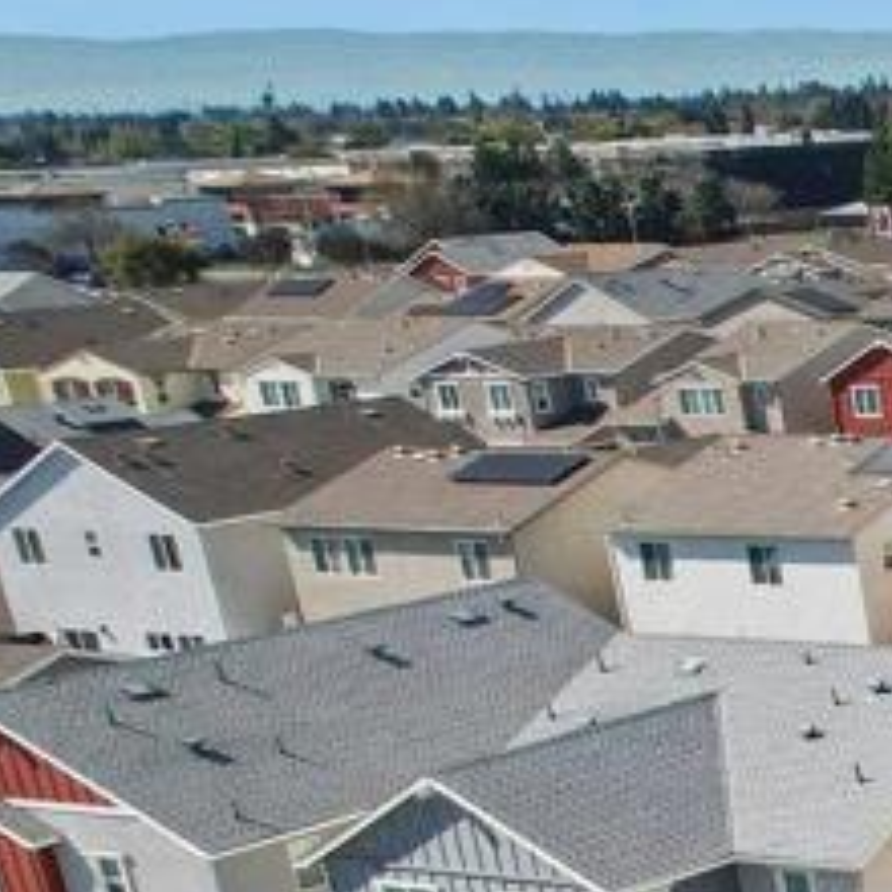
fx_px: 2536
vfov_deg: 18.7
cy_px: 1115
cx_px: 2064
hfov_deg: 14.3
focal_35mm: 87
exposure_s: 1/350
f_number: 2.8
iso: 120
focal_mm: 8.4
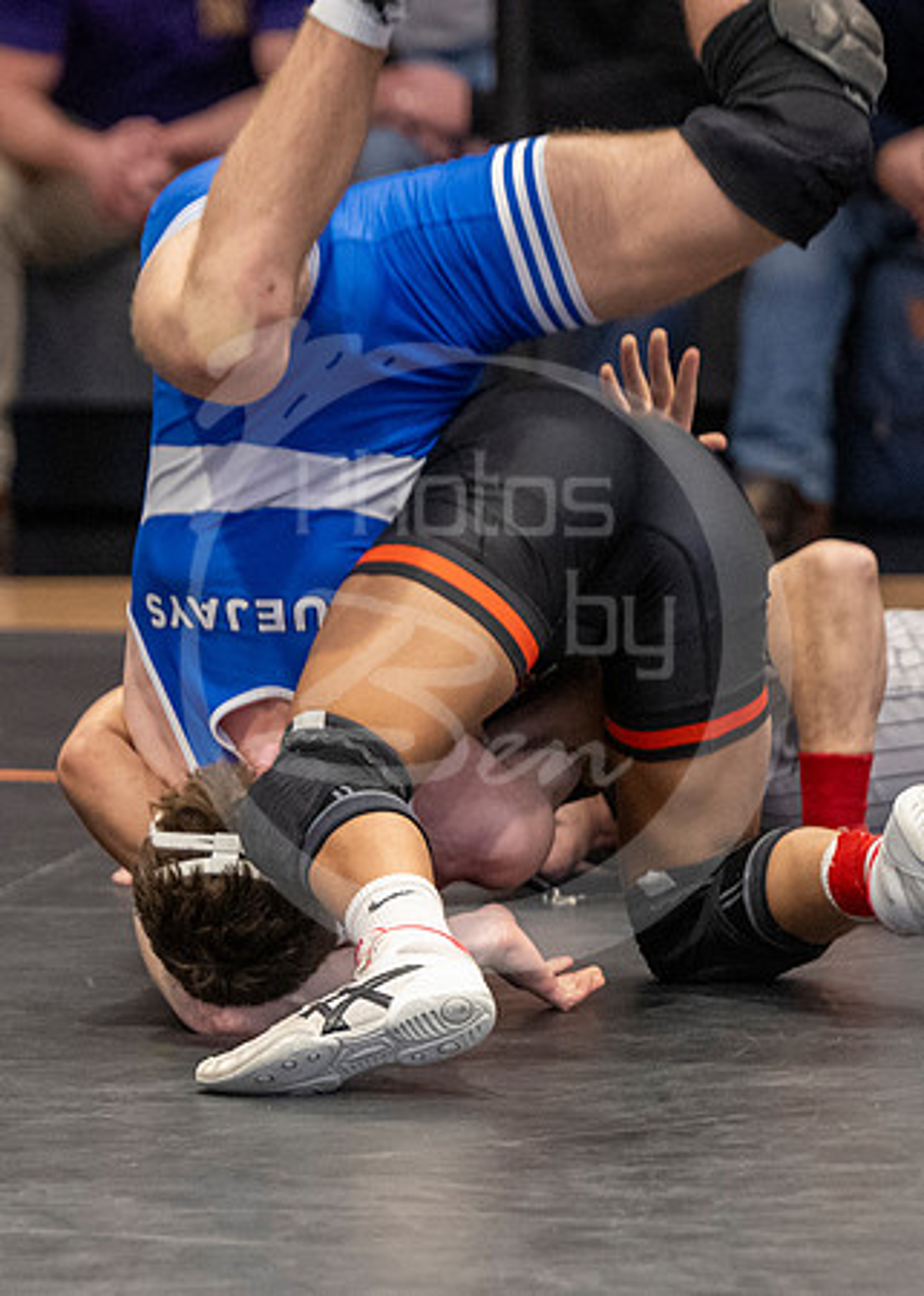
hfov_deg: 4.0
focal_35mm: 356
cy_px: 1164
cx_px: 367
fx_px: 13085
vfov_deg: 5.7
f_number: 2.8
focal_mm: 135
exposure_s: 1/1000
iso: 3200
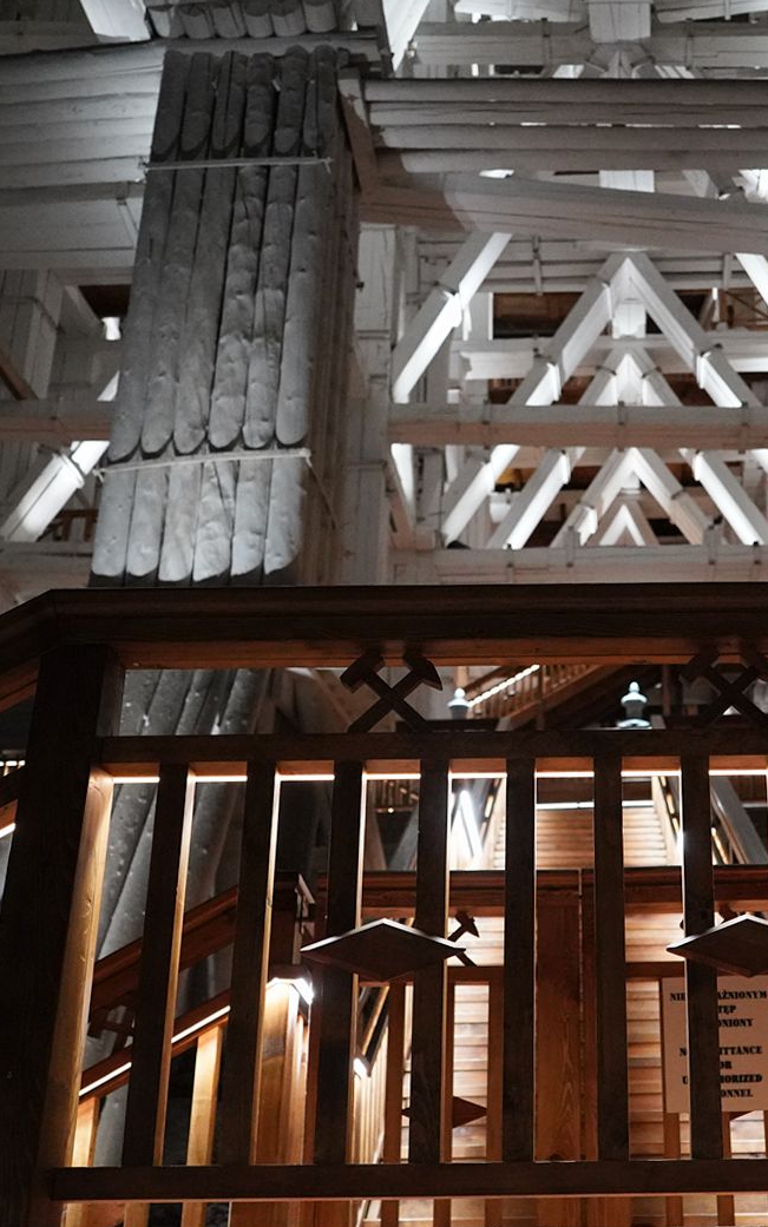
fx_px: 1573
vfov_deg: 42.6
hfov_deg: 26.9
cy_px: 688
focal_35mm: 47
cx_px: 615
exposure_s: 1/80
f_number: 2.8
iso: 6400
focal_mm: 24
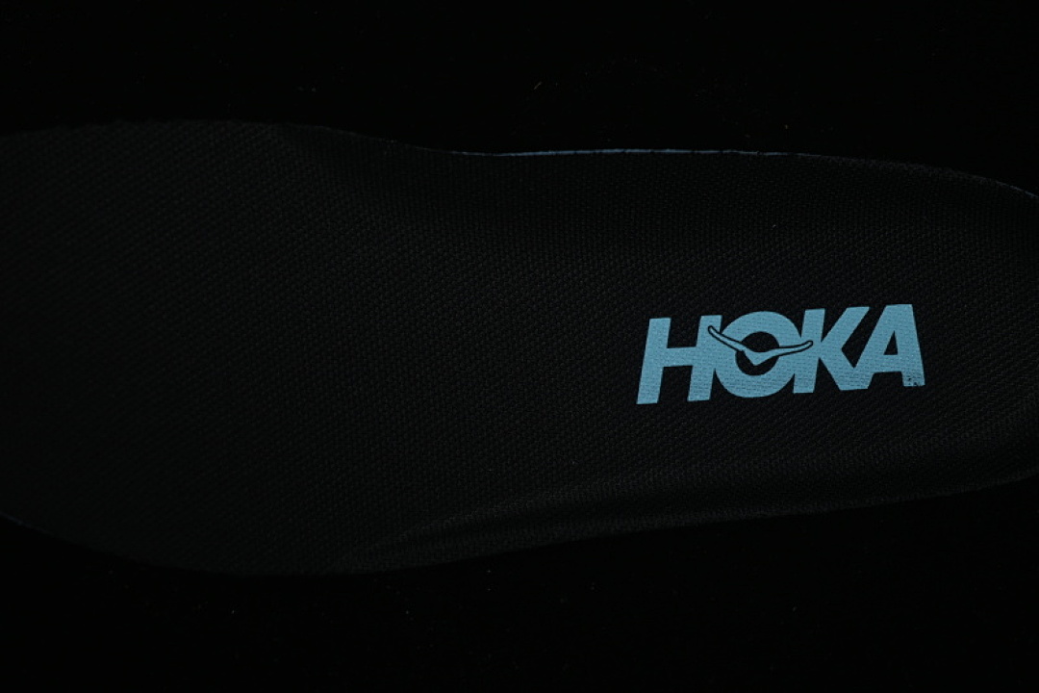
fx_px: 2164
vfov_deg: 18.2
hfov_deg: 27.0
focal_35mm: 75
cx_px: 520
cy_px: 346
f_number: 6.3
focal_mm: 50
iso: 160
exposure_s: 1/40
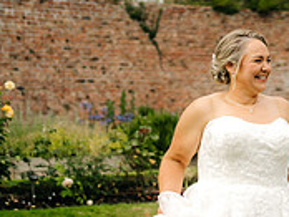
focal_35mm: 112
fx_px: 936
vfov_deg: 13.2
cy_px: 163
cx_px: 362
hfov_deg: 16.7
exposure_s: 1/6400
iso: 100
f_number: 1.4
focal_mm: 35
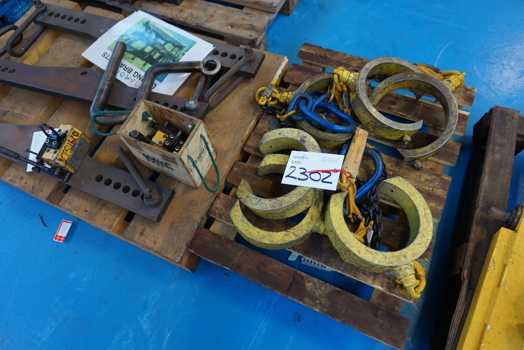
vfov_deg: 53.1
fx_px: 349
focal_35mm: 24
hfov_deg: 73.7
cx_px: 262
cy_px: 175
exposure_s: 1/160
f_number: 4
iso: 800
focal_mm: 16
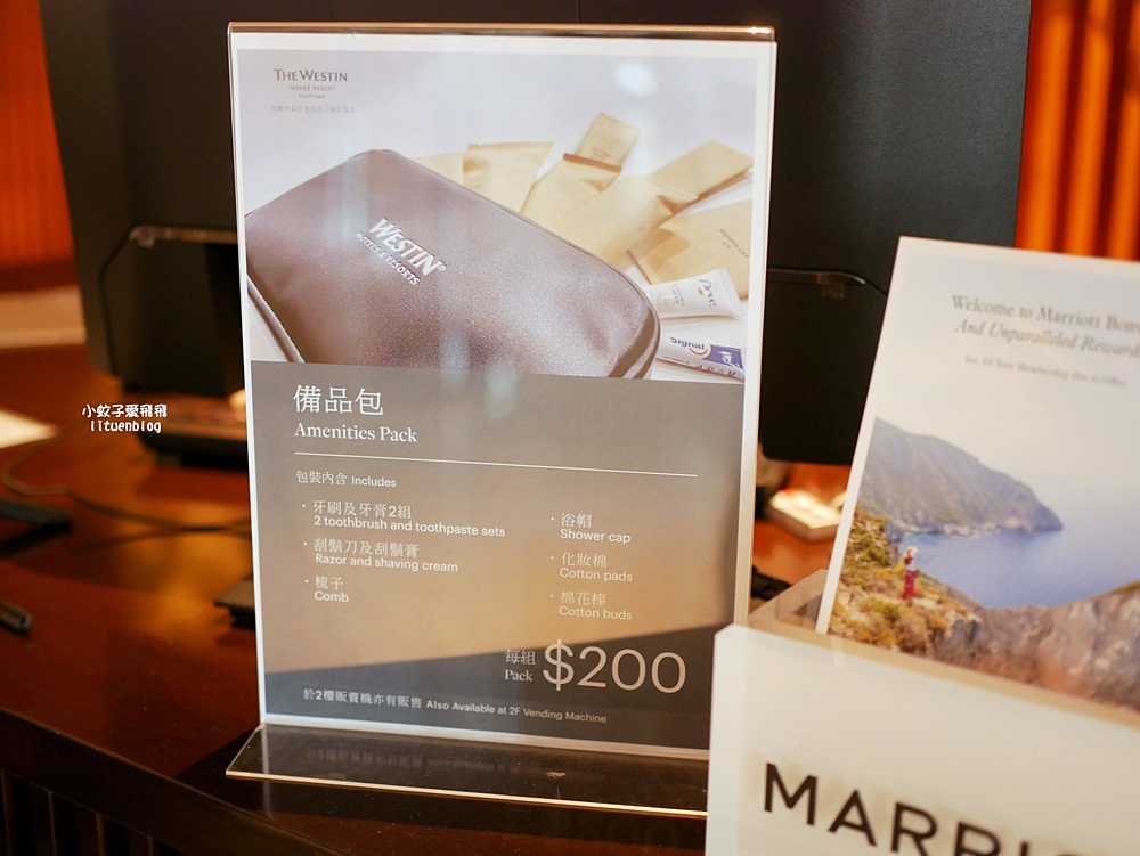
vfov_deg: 29.1
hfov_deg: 38.2
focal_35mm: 50
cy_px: 428
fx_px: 1647
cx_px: 570
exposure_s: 1/60
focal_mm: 25
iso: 1250
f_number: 1.8
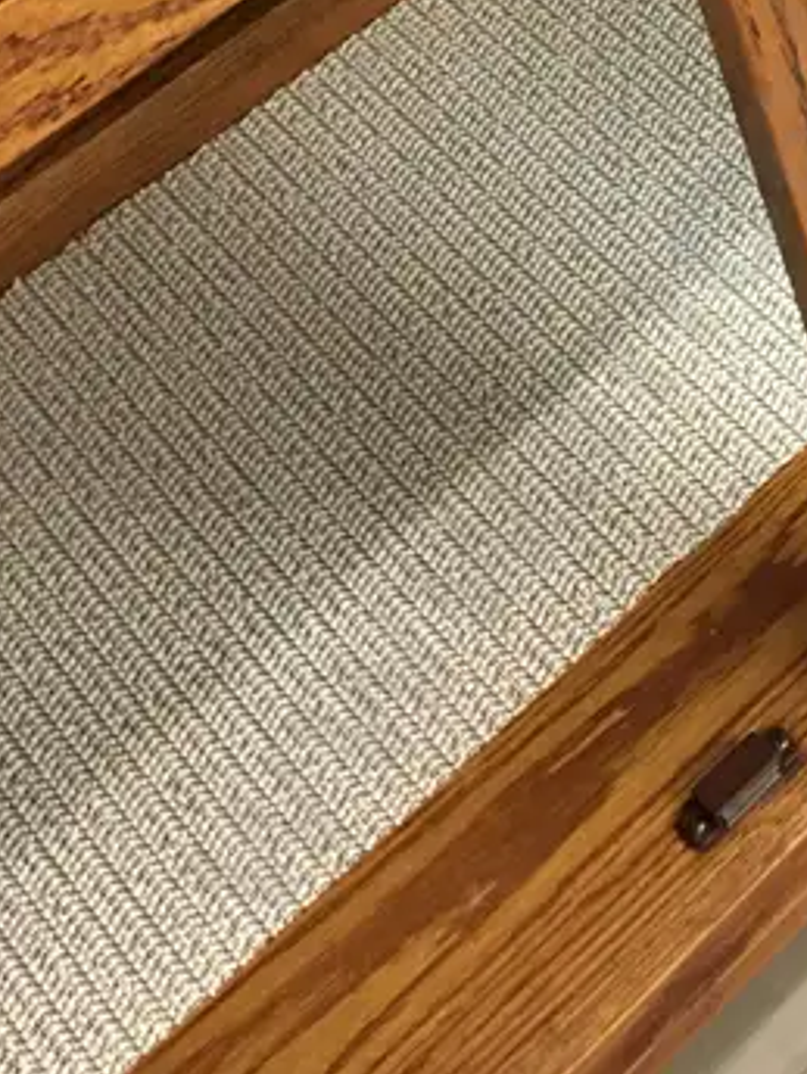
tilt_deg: -42.5
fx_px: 2672
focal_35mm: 86
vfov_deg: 20.5
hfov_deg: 15.9
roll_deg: +6.2
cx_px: 1172
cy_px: -367
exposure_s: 1/17
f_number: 2.2
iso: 100
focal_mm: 4.15
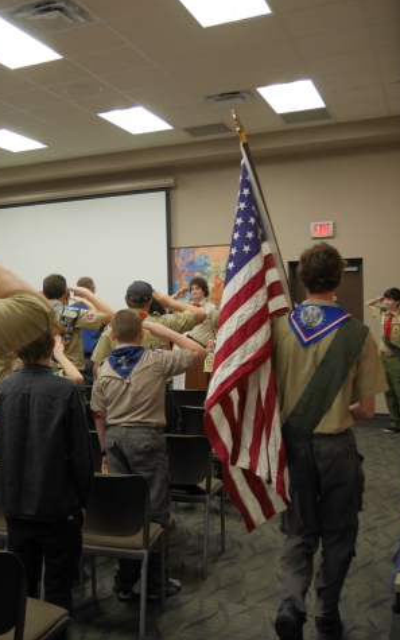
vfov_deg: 49.3
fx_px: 697
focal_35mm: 40
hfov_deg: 30.7
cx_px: 46
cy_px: 319
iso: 1600
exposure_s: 1/125
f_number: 3.5
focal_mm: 14
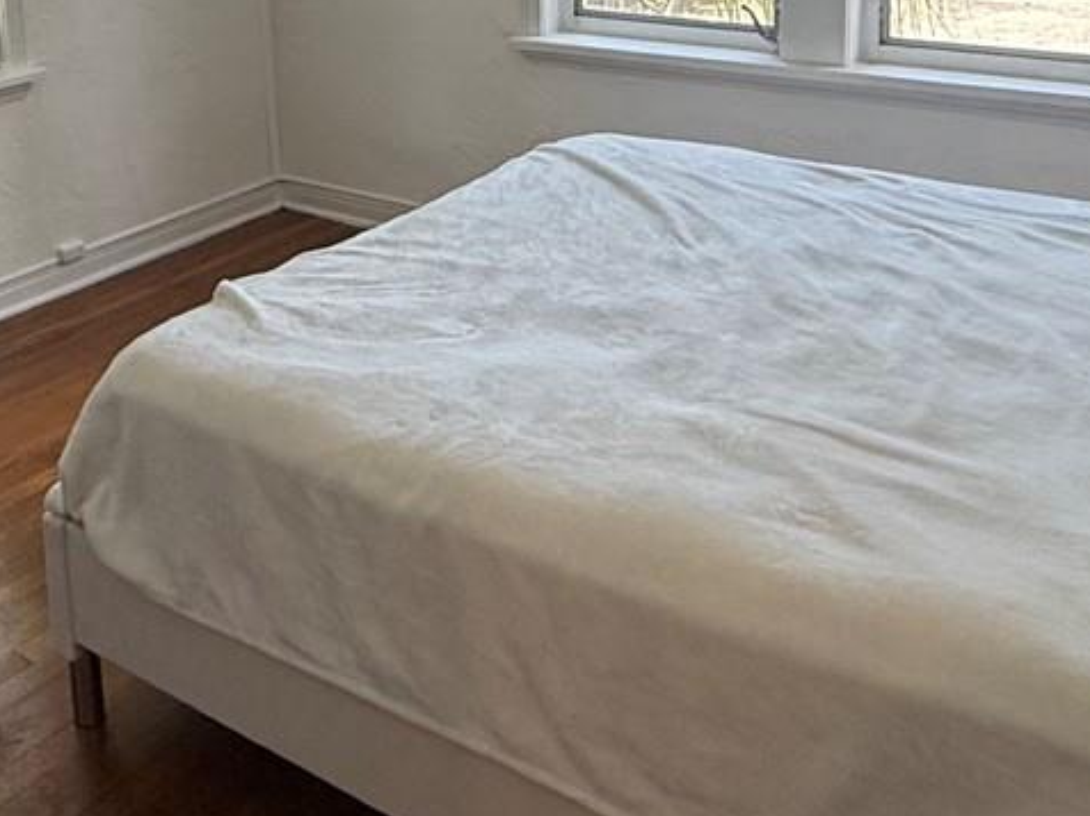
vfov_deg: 29.2
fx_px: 1479
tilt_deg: -10.4
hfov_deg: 39.9
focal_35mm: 47
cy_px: 37
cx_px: 356
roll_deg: +2.8
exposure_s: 1/139
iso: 64
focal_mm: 2.22
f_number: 2.2
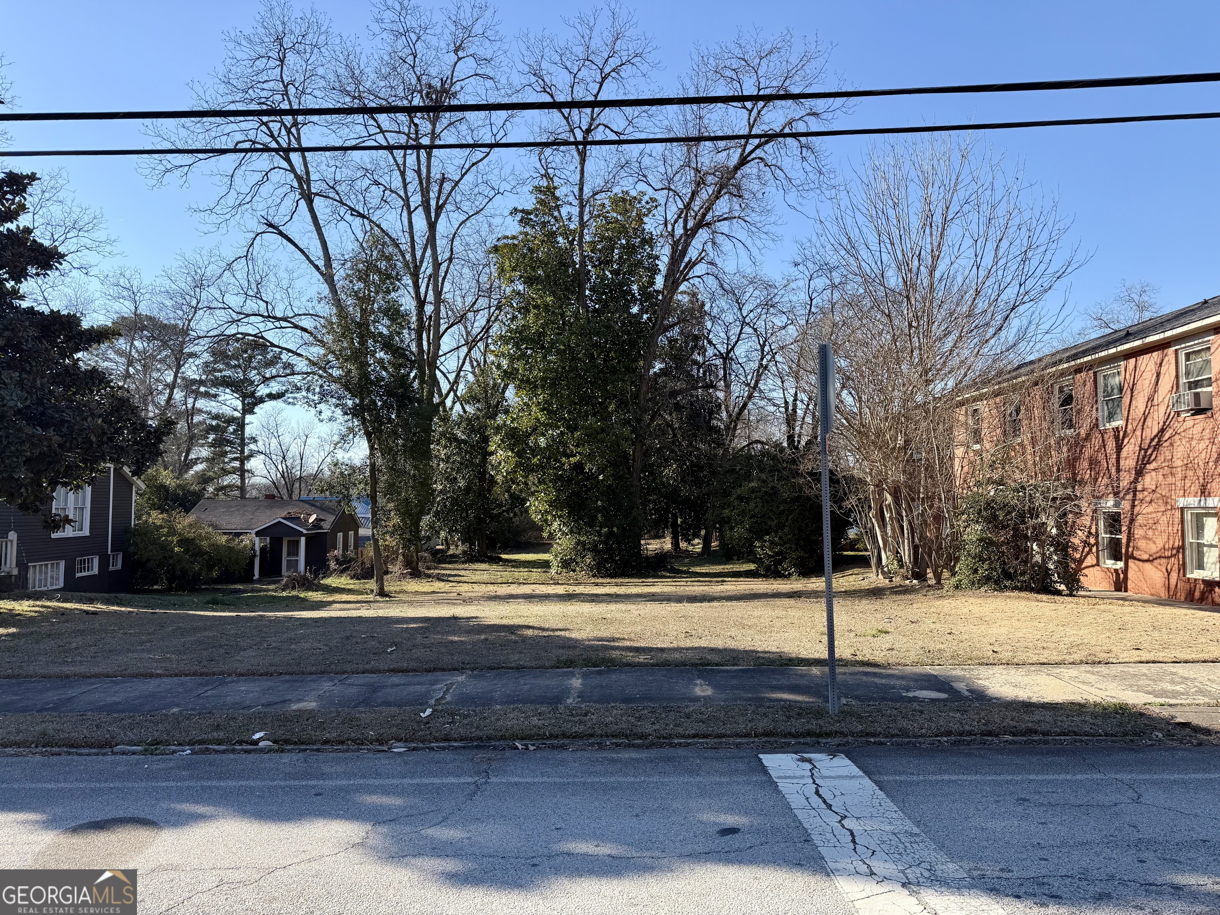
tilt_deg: +5.1
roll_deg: -0.6
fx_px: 846
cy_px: 458
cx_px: 610
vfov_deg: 56.8
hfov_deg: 71.6
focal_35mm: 24
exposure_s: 1/2232
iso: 80
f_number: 1.78
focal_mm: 6.76
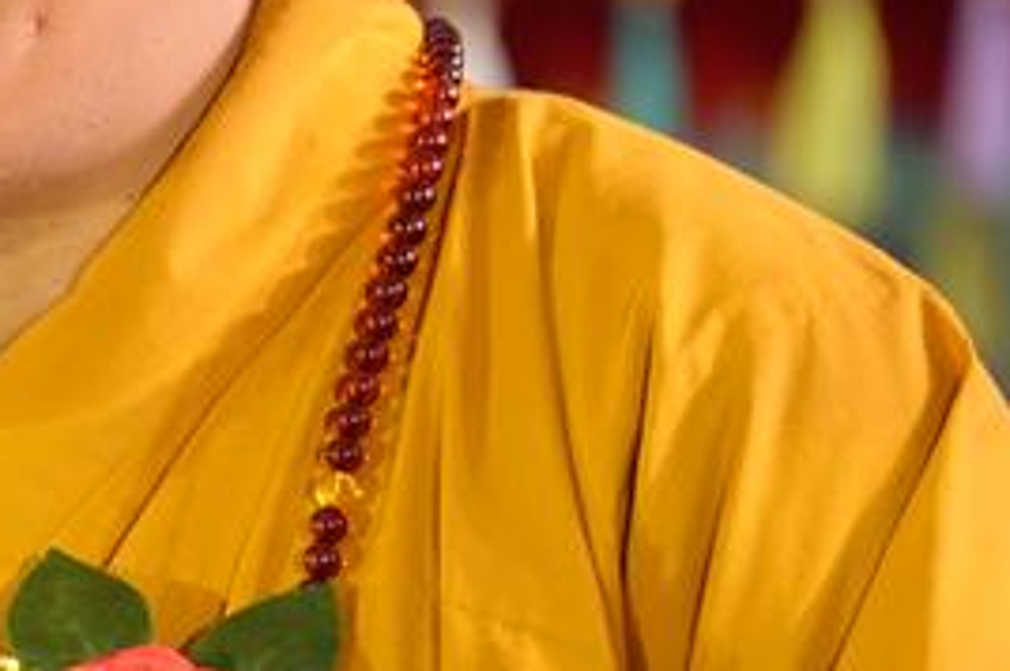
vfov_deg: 1.6
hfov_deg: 2.4
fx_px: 23622
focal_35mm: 843
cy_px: 339
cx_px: -644
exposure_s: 1/160
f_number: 2.8
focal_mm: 188
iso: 250
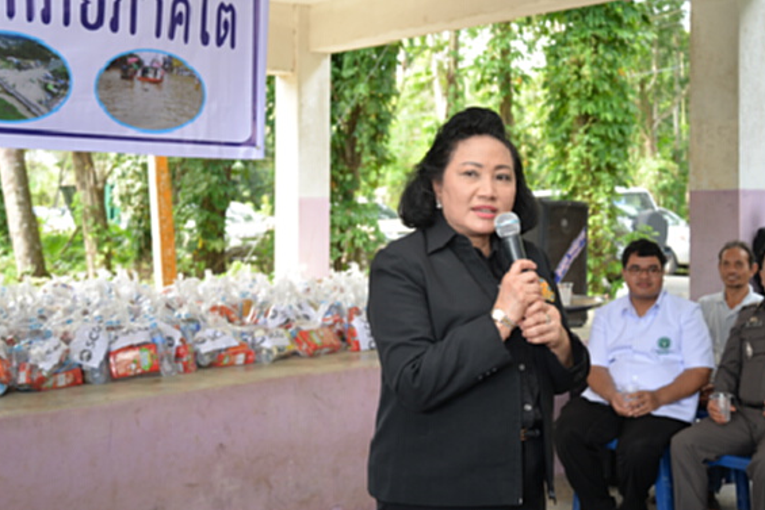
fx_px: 1084
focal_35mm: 51
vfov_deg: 26.4
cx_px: 383
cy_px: 188
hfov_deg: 38.9
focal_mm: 36
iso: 250
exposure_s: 1/60
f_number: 4
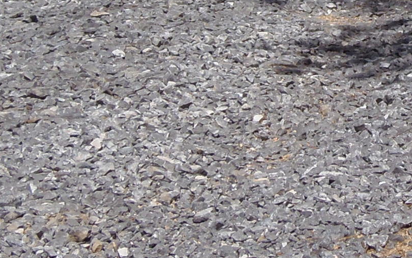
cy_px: -96
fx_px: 1853
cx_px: 401
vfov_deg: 7.8
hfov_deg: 12.6
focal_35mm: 165
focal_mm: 7.8
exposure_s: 1/400
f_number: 6.6
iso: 64
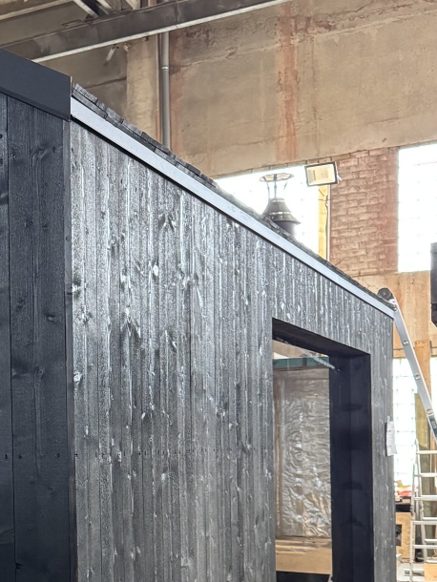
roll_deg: +0.1
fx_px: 992
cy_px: 447
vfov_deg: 32.0
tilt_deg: +0.2
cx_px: -56
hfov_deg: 23.2
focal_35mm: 59
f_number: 1.78
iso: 800
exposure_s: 1/33
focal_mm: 6.76
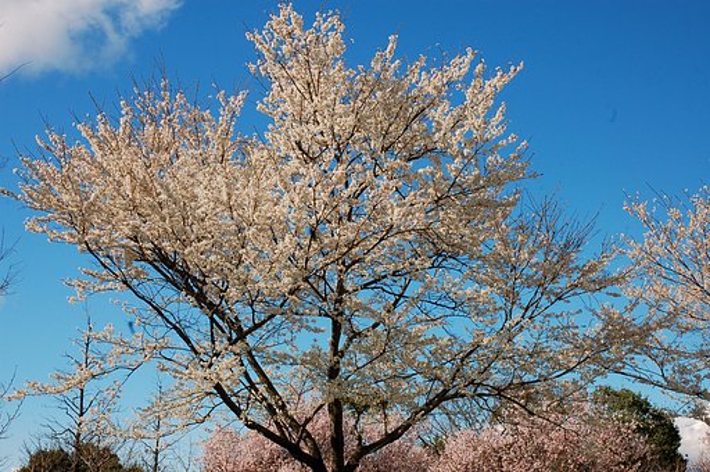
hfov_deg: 37.9
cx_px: 355
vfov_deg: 25.7
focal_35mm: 52
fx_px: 1034
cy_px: 236
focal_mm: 35
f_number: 10
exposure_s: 1/320
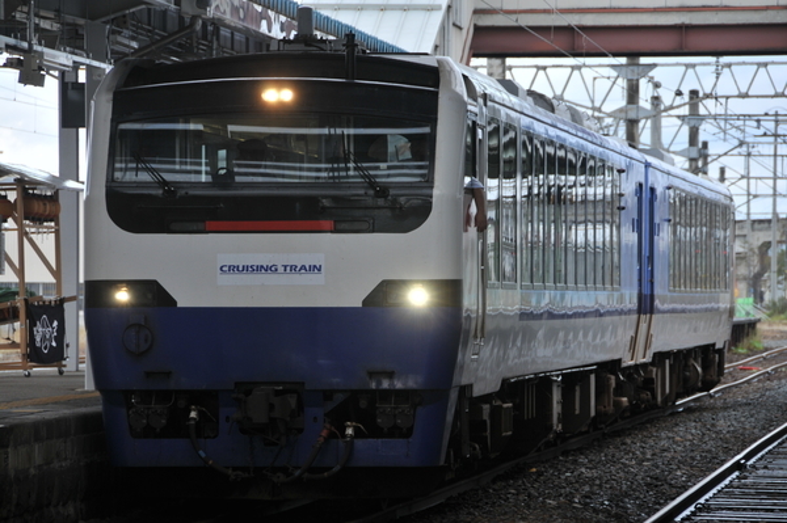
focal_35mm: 225
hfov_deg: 9.2
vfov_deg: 6.1
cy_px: 262
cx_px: 394
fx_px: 4915
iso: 200
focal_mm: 150
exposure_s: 1/125
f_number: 8
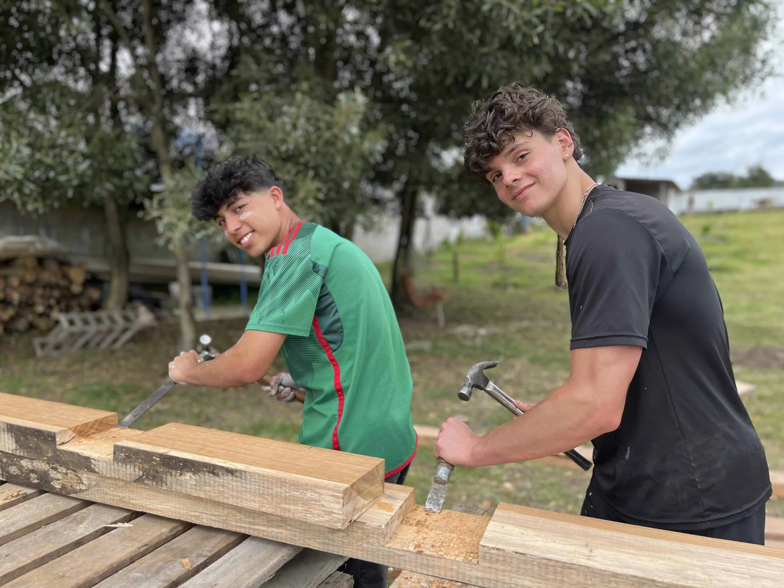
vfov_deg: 53.1
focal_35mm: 26
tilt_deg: -4.2
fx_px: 589
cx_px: 392
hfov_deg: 67.3
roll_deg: +0.3
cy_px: 294
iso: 50
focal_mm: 5.1
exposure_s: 1/696
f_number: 1.6
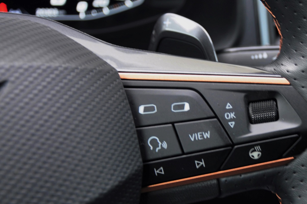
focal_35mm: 94
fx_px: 800
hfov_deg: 21.6
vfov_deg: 14.5
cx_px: 217
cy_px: 90
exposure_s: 1/13
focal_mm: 40
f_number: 4.5
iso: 250
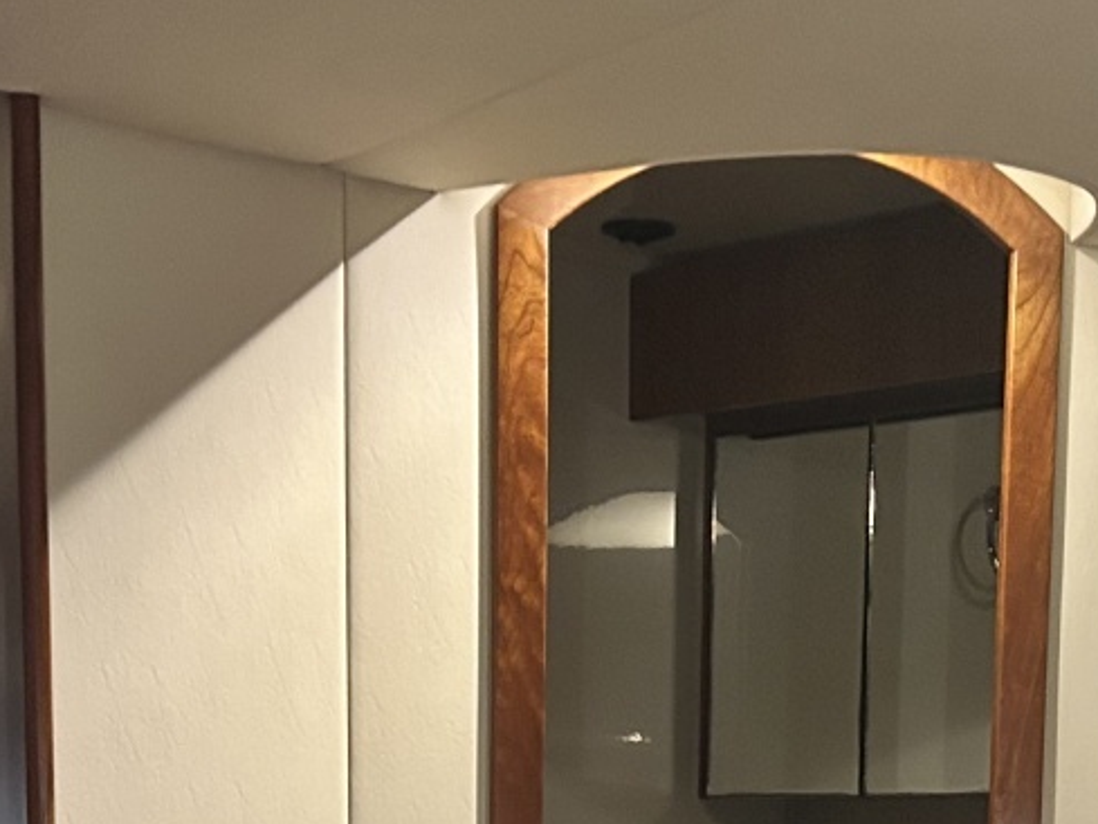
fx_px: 2697
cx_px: 555
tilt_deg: -5.6
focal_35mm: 85
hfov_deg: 23.0
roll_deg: +0.8
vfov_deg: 16.4
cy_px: 1078
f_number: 1.5
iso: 640
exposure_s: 1/38
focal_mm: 5.7
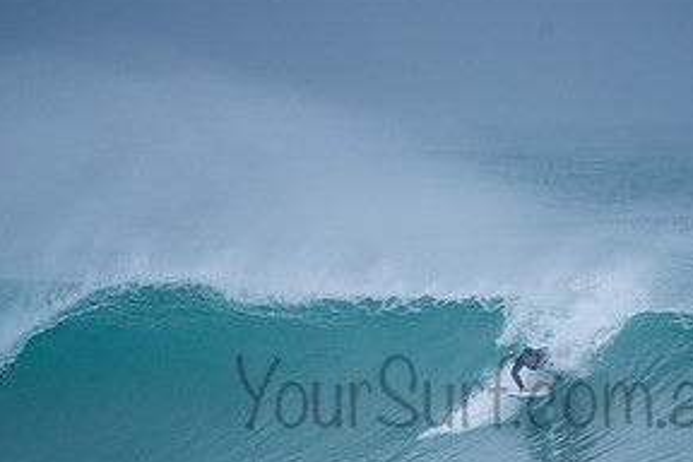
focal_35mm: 1006
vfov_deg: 1.4
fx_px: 19364
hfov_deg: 2.1
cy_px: 372
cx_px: 484
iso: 250
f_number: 5.6
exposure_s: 1/1000
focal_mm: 500
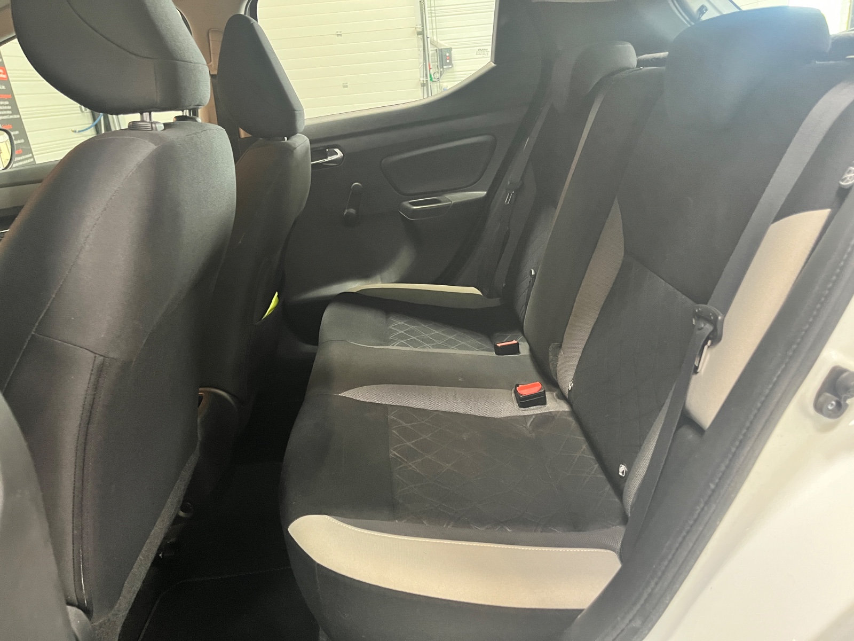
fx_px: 641
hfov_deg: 67.3
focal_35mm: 26
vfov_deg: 53.1
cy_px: 320
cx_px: 427
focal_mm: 5.1
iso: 500
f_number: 1.6
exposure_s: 1/25
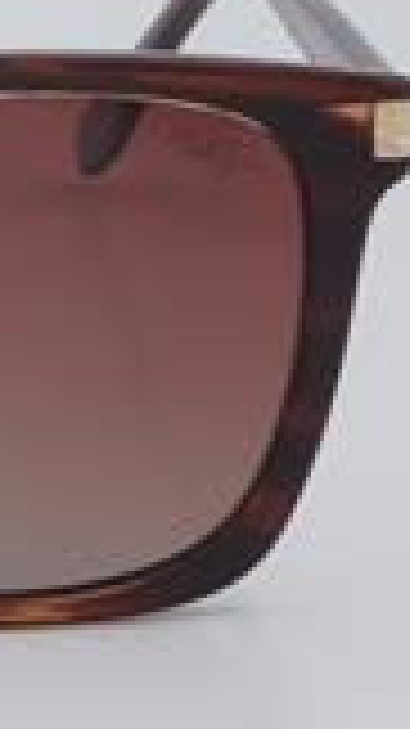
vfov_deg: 10.1
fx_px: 4127
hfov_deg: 5.6
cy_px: 320
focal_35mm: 213
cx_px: -442
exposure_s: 1/4
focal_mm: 55
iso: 100
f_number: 32
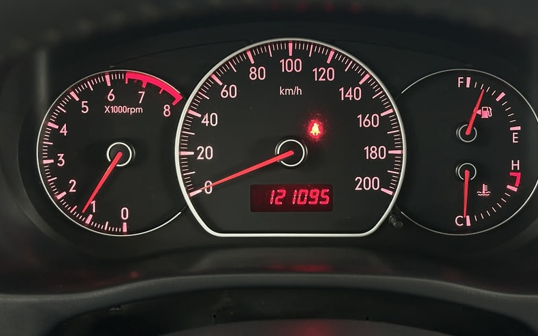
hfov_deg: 35.1
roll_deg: -0.3
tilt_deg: -21.8
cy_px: 138
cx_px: 292
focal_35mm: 58
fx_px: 850
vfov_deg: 22.3
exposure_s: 1/33
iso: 320
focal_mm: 6.86
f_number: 1.78
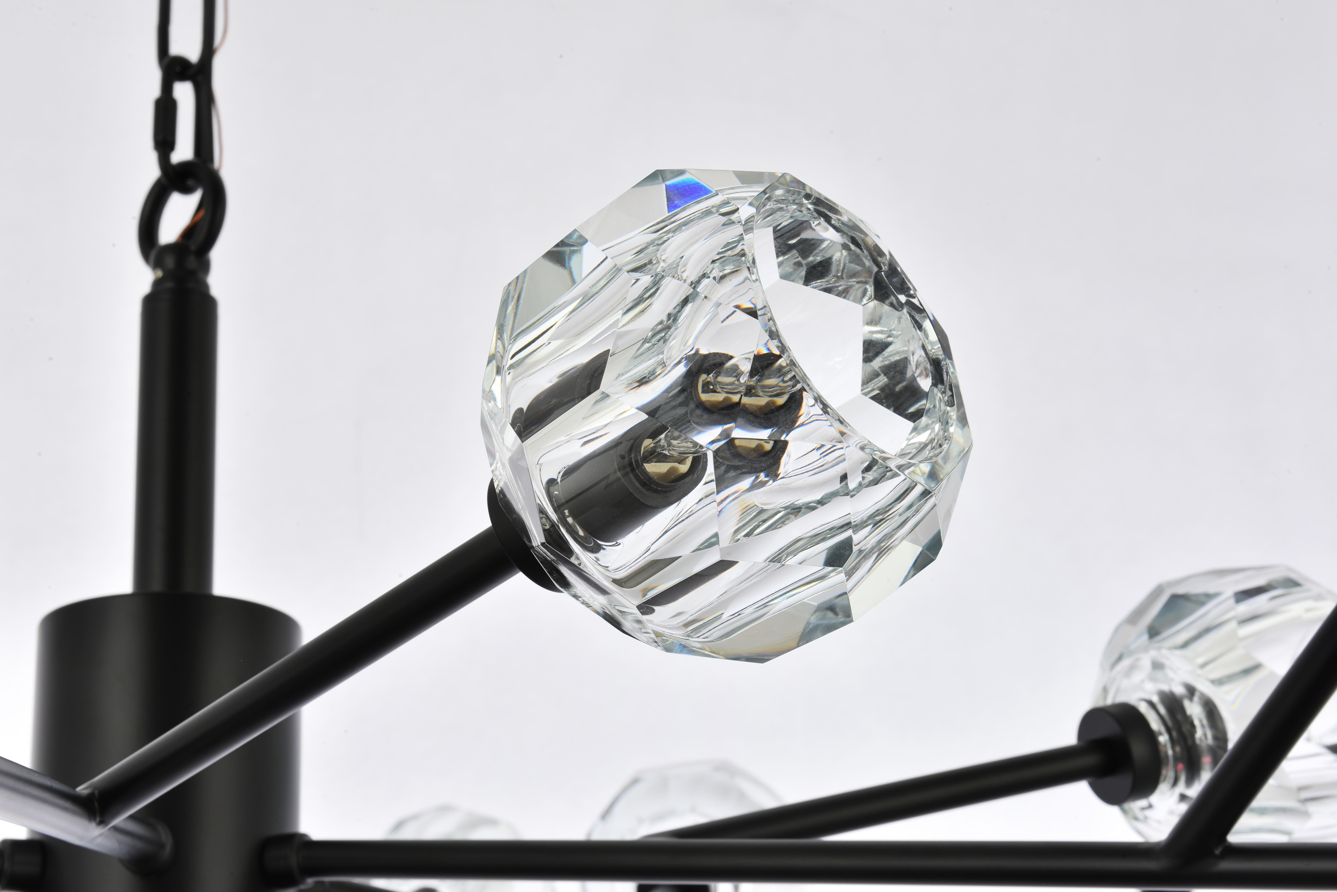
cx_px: 668
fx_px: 2600
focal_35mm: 70
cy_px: 446
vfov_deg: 19.5
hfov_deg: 28.8
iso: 80
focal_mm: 70
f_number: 22
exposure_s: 1/100
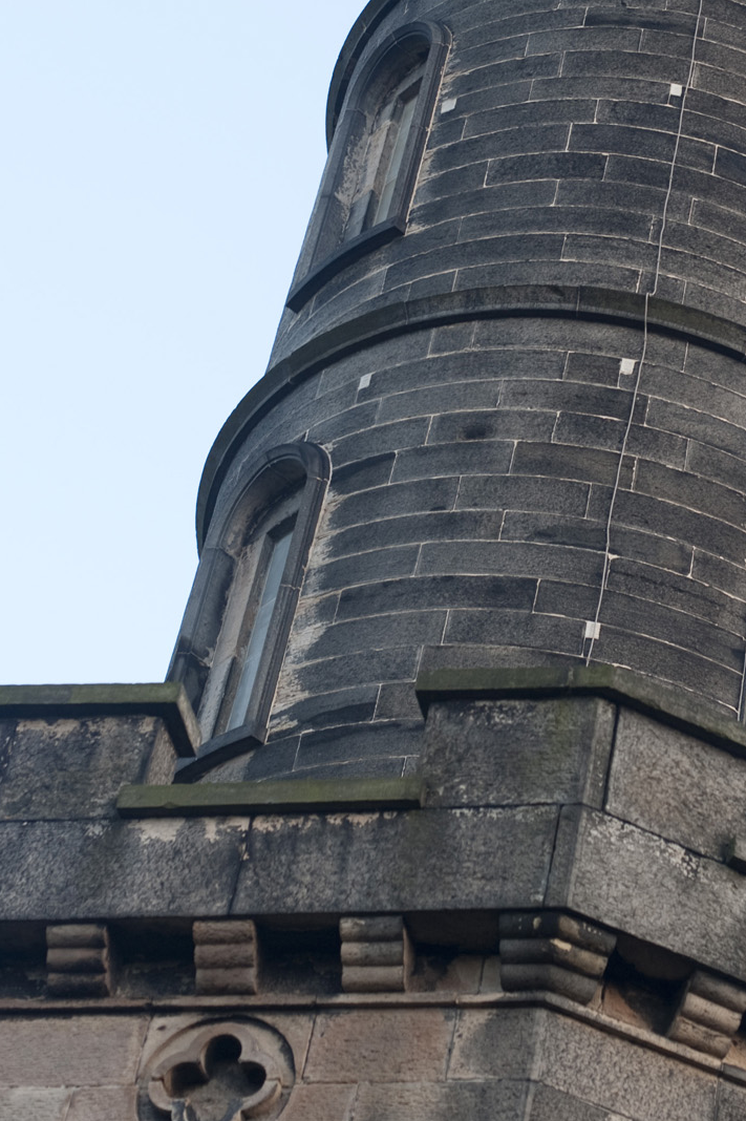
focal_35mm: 103
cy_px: 179
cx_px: 581
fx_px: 3204
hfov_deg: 13.2
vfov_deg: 19.6
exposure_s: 1/60
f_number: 4
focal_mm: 50
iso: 200
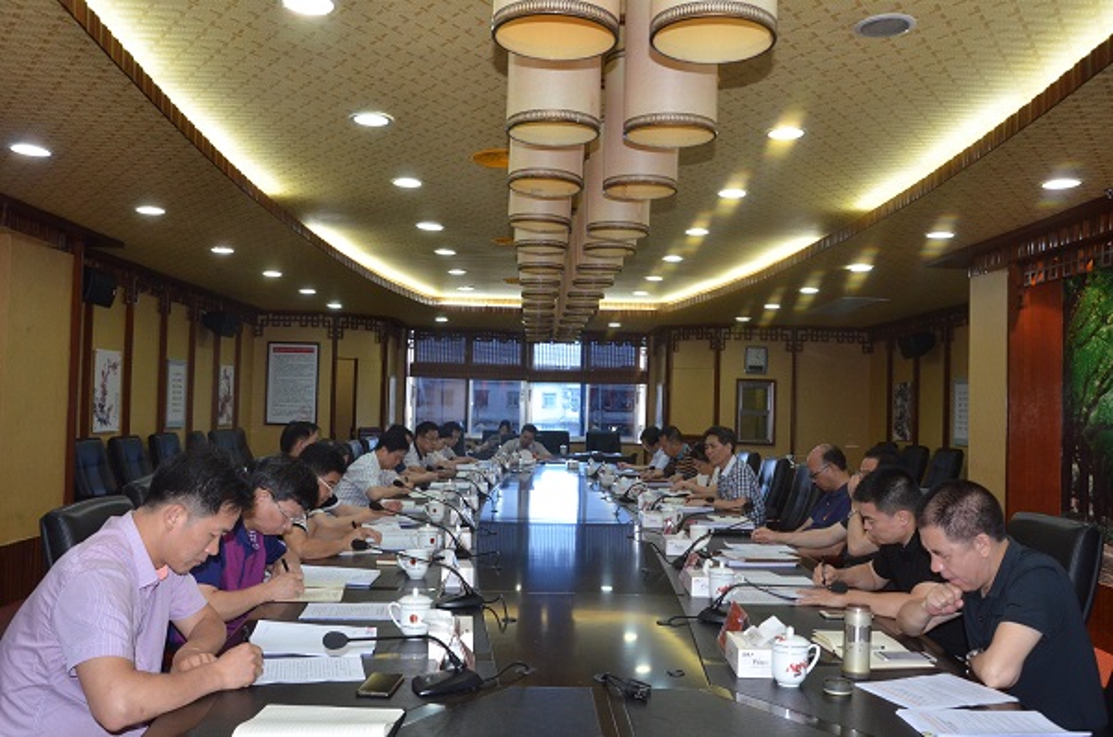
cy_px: 368
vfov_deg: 41.5
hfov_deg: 59.6
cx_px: 556
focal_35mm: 32
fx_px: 972
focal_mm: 21
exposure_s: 1/100
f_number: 5.6
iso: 1600
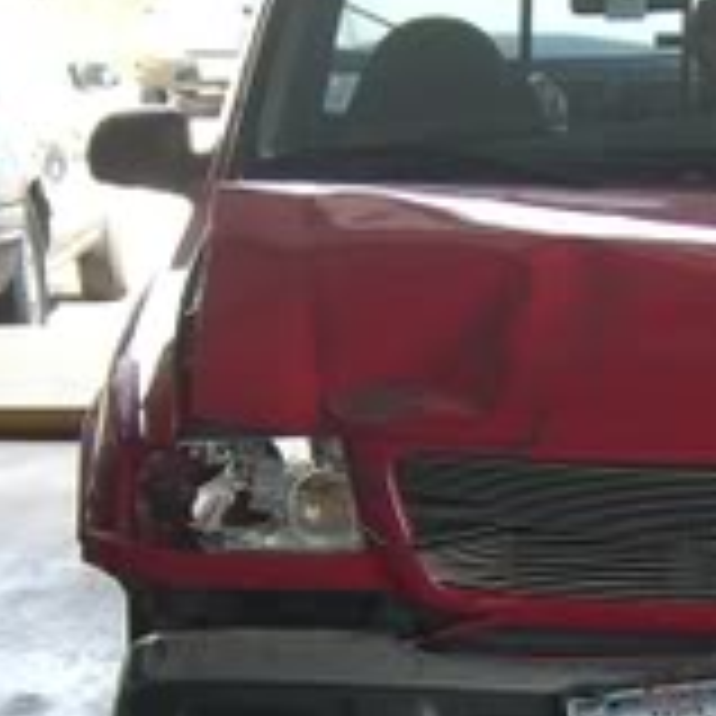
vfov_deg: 12.8
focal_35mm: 135
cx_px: 675
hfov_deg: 12.8
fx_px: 3159
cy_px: 662
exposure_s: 1/200
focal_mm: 6.2
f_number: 2.7
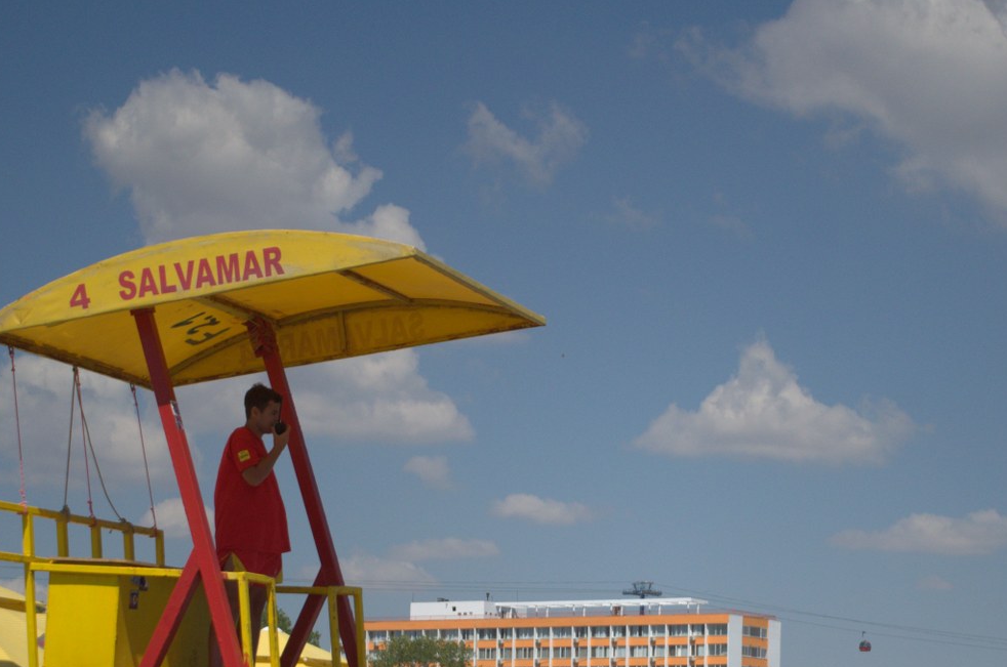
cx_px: 650
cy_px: 536
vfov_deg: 11.2
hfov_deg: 16.9
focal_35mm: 121
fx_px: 3379
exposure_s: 1/8000
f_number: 4.5
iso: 125
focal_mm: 50
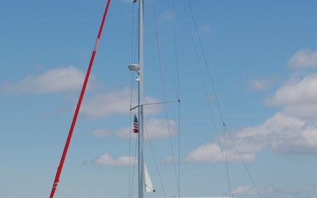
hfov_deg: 17.6
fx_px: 1026
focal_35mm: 119
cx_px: 157
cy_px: 137
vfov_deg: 11.0
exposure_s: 1/500
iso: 200
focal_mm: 55
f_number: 11
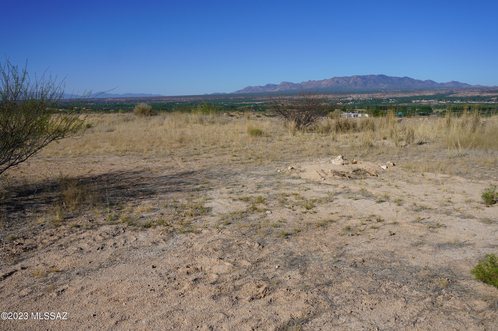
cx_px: 249
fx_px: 415
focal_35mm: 30
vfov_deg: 43.5
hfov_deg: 62.0
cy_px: 166
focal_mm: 20
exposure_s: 1/1250
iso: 100
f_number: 5
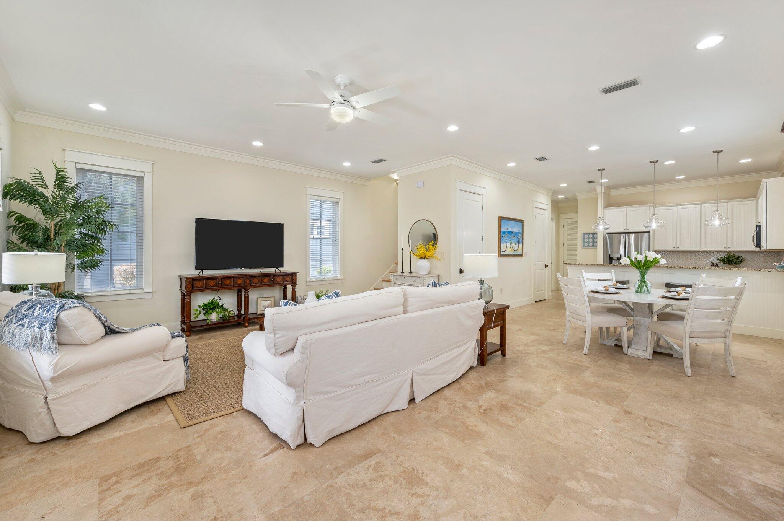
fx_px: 305
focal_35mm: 14
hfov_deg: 104.3
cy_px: 260
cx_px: 392
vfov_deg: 81.1
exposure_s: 1/30
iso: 400
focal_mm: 14
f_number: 9
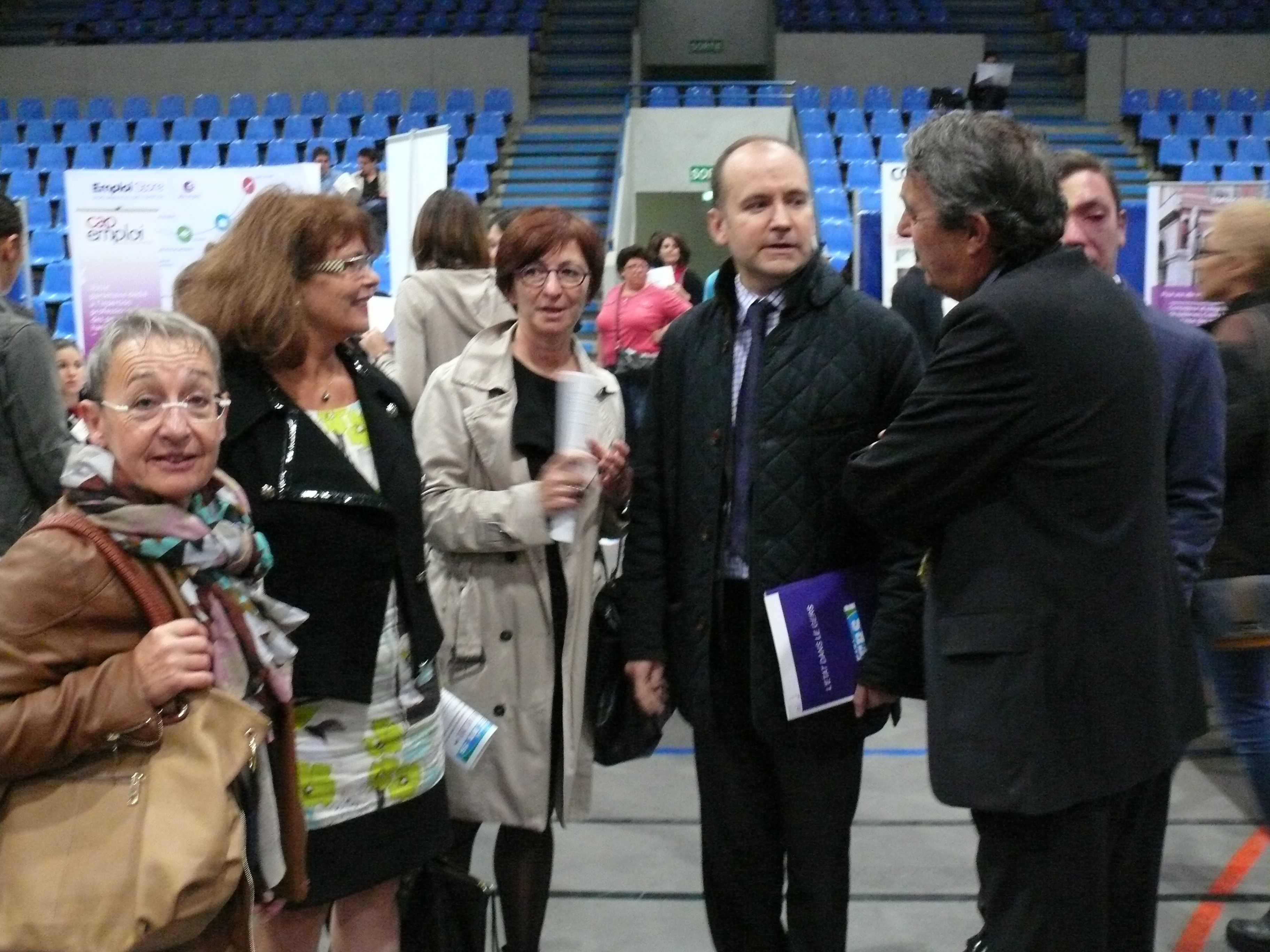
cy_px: 476
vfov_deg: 37.7
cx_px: 635
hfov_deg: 49.0
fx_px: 1394
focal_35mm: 38
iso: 800
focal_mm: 8
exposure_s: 1/25
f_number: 2.8
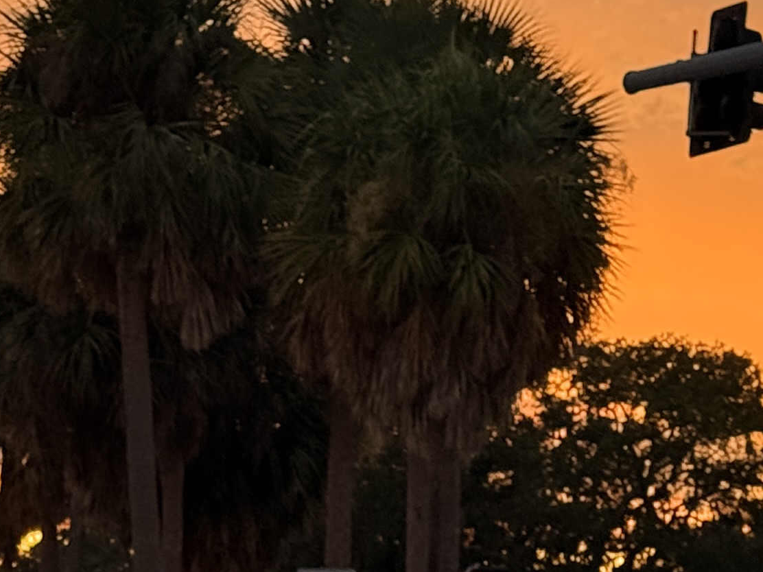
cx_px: -263
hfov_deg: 11.1
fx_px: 3835
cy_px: 1002
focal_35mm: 174
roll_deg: -2.3
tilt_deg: -3.6
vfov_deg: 8.2
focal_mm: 6.76
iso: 125
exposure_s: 1/125
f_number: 1.78
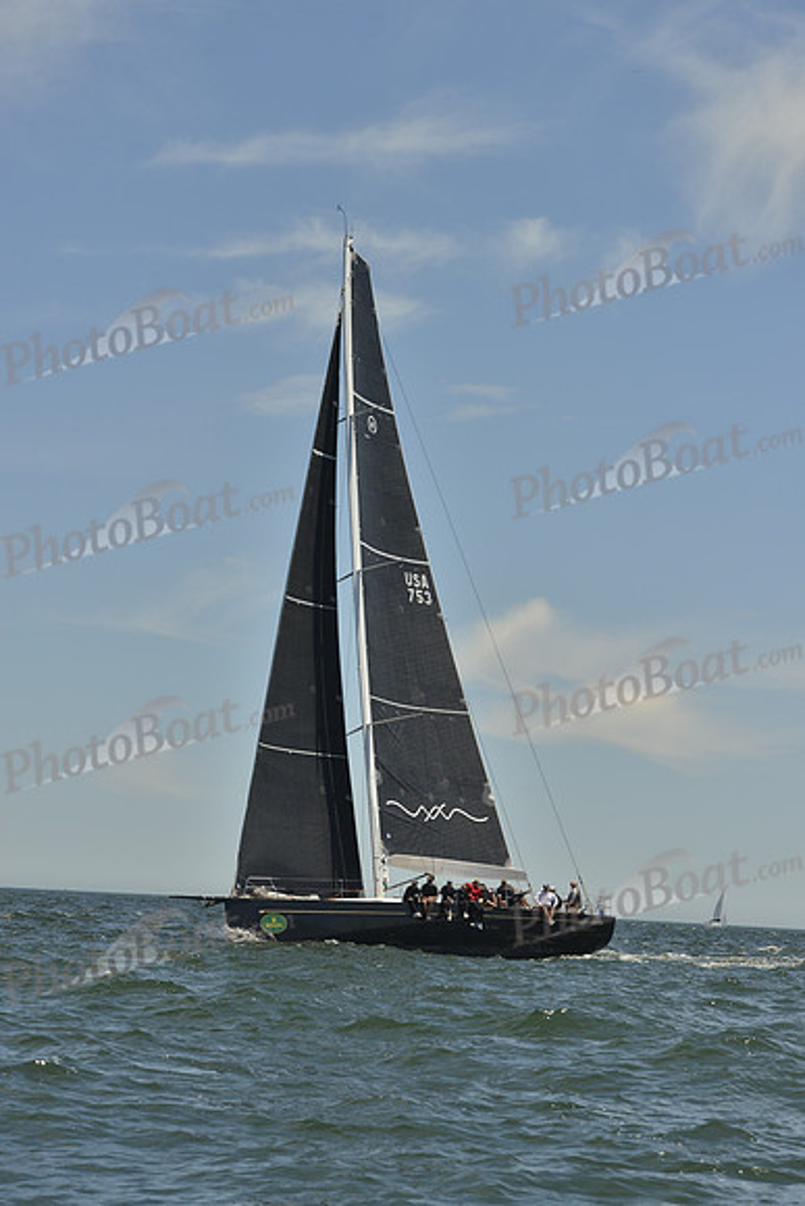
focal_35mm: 92
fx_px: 3084
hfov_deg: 14.9
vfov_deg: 22.1
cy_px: 603
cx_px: 402
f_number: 9
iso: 280
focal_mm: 92
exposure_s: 1/1600
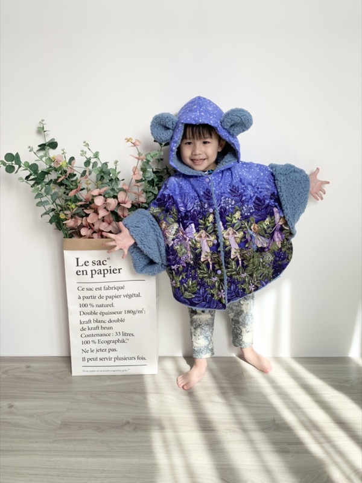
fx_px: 363
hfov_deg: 53.1
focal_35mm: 26
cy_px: 242
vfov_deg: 67.3
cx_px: 181
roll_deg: +0.6
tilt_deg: -11.0
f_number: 1.8
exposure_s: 1/122
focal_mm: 4.25
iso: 25
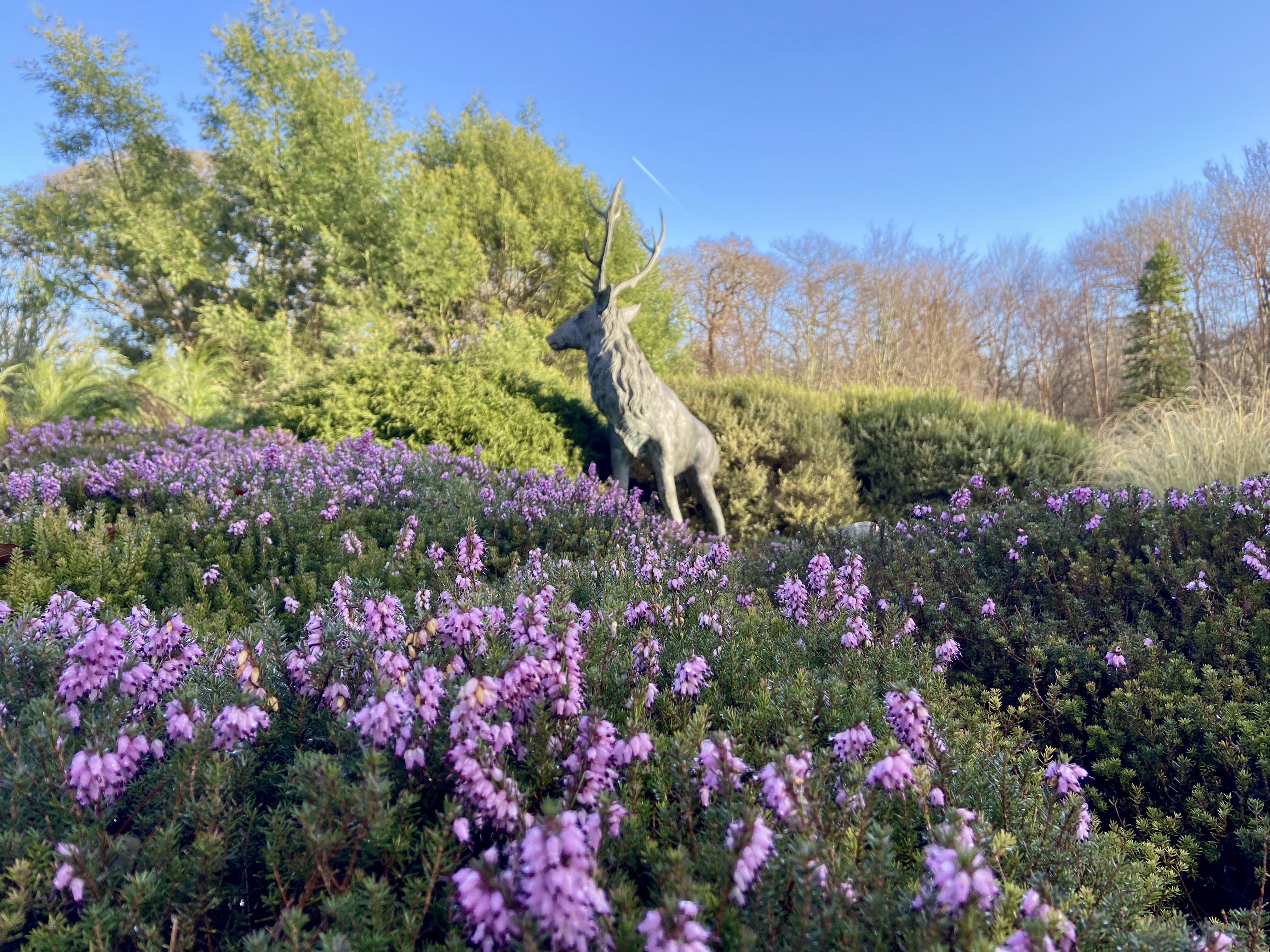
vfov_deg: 53.1
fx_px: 954
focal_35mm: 26
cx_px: 635
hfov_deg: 67.3
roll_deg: +0.8
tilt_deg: -1.4
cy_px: 476
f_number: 1.8
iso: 32
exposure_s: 1/620
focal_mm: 4.25
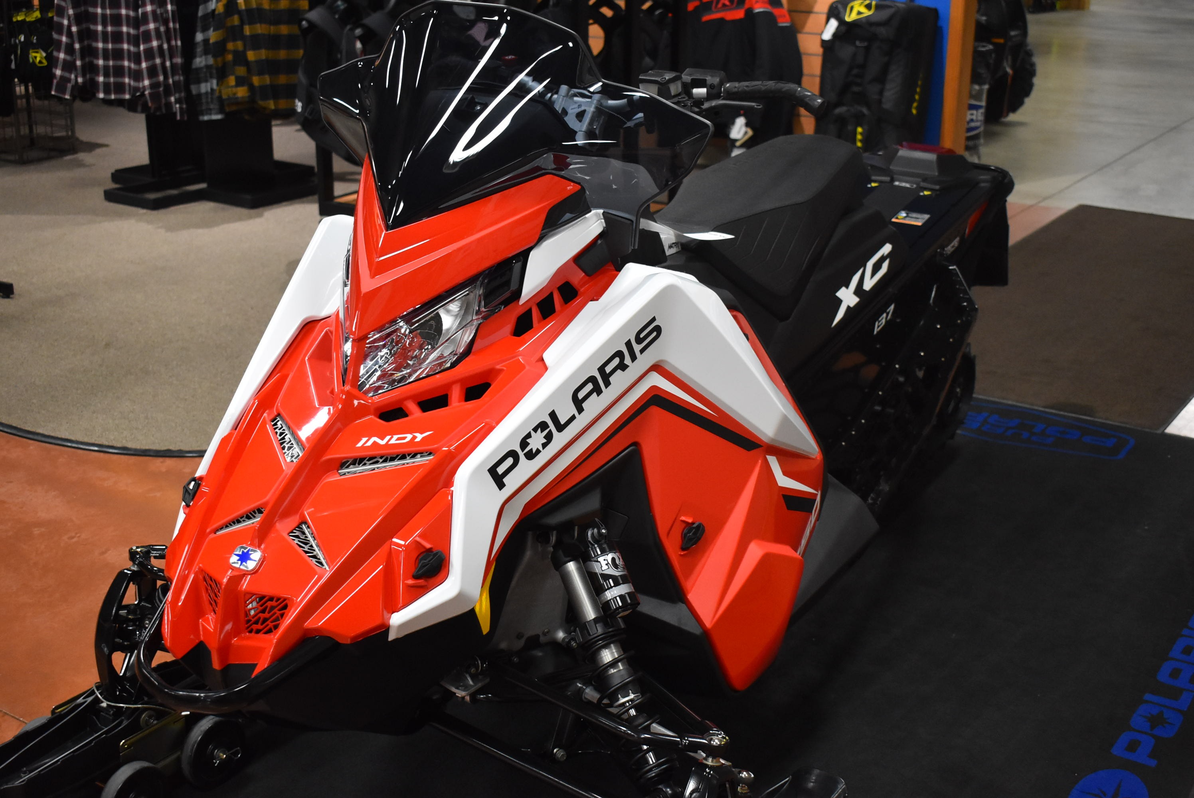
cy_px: 399
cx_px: 597
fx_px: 1494
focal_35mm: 45
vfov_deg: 29.9
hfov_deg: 43.6
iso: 2000
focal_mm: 30
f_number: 4.2
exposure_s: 1/125
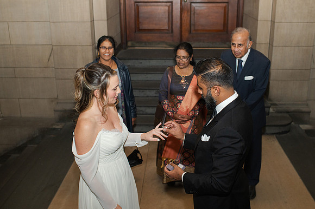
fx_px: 343
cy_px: 92
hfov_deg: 49.3
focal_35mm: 39
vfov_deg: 33.9
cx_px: 169
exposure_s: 1/200
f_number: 3.5
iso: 1000
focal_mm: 35
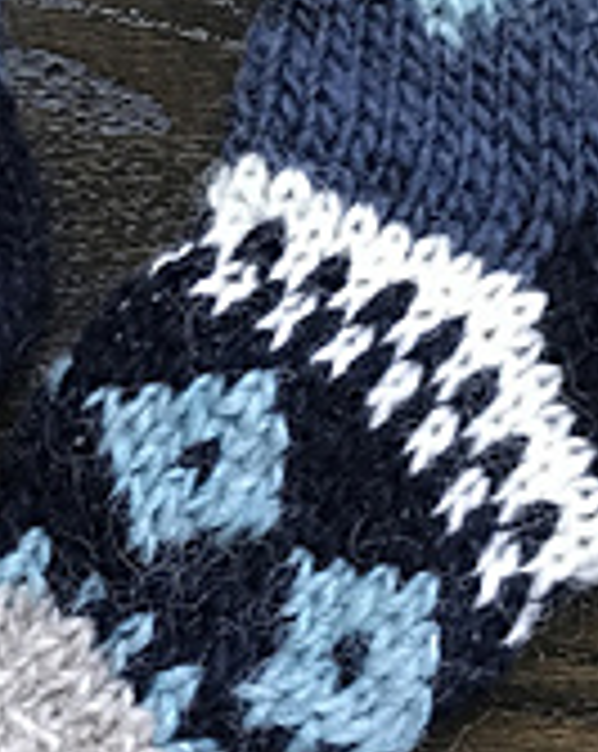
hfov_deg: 14.4
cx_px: -9
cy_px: 216
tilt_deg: -83.2
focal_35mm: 105
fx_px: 2329
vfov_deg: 18.2
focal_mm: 3.99
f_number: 1.8
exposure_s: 1/15
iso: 100
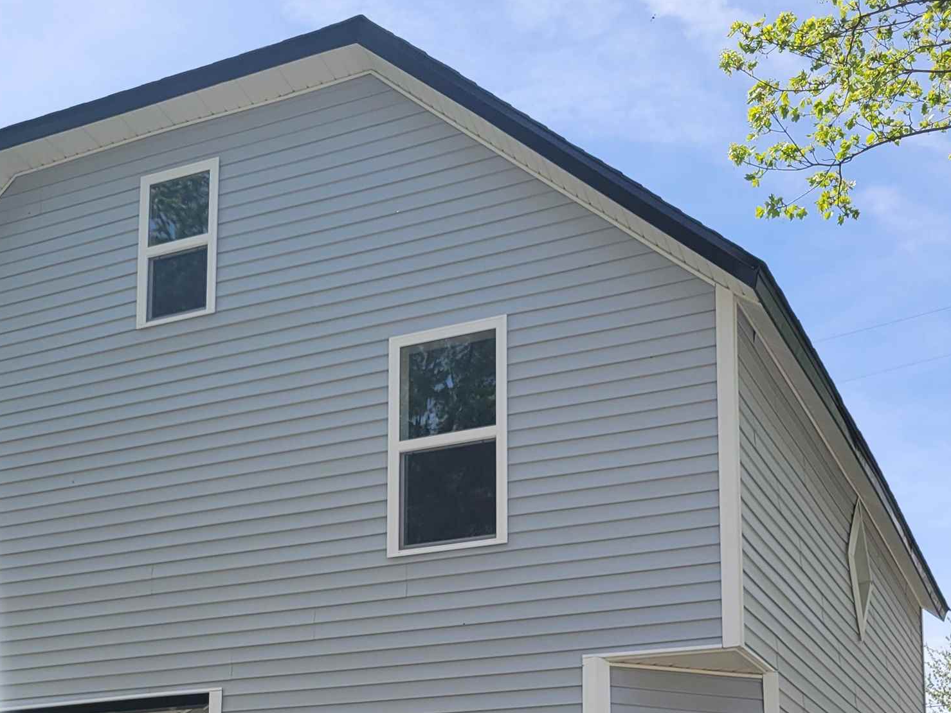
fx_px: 1483
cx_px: 362
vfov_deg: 25.6
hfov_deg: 35.4
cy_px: 718
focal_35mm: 54
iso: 40
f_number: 1.8
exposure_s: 1/1742
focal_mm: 5.4
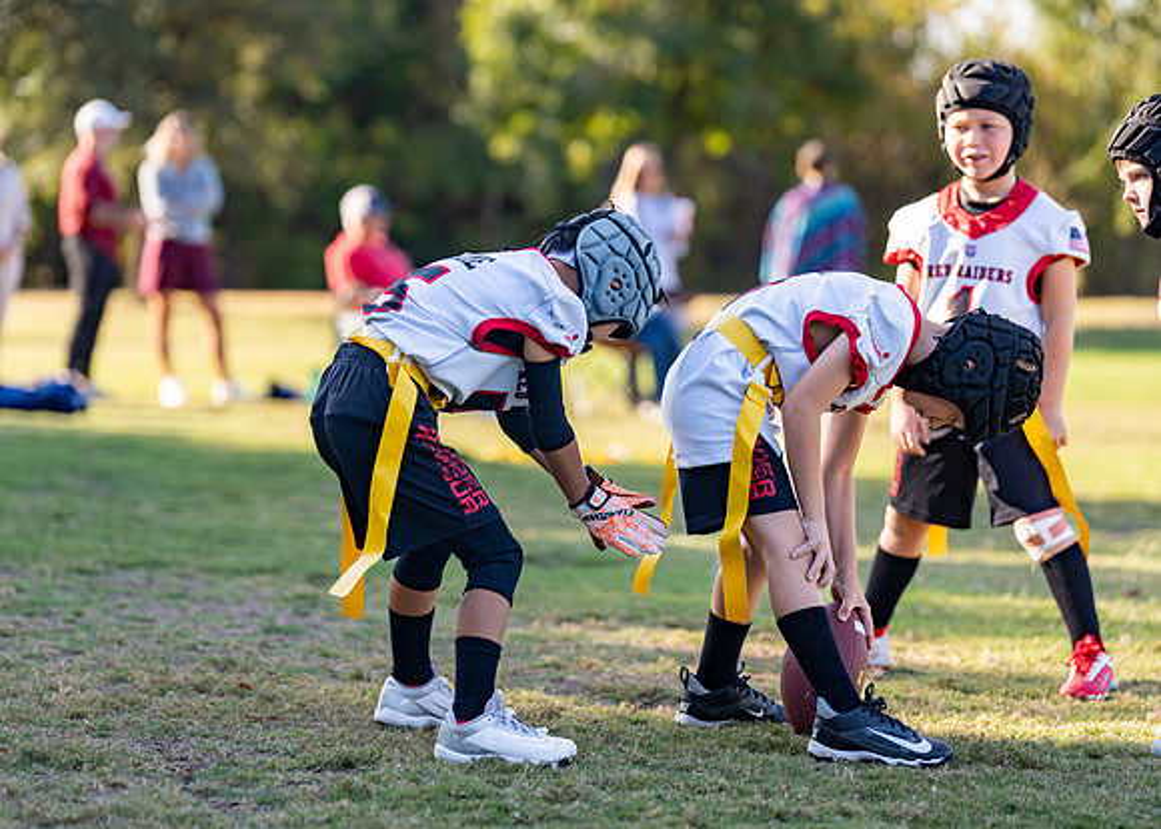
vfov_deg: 10.9
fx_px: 4337
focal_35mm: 132
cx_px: 563
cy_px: 396
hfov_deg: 15.2
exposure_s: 1/1000
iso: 200
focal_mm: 120
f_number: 2.8
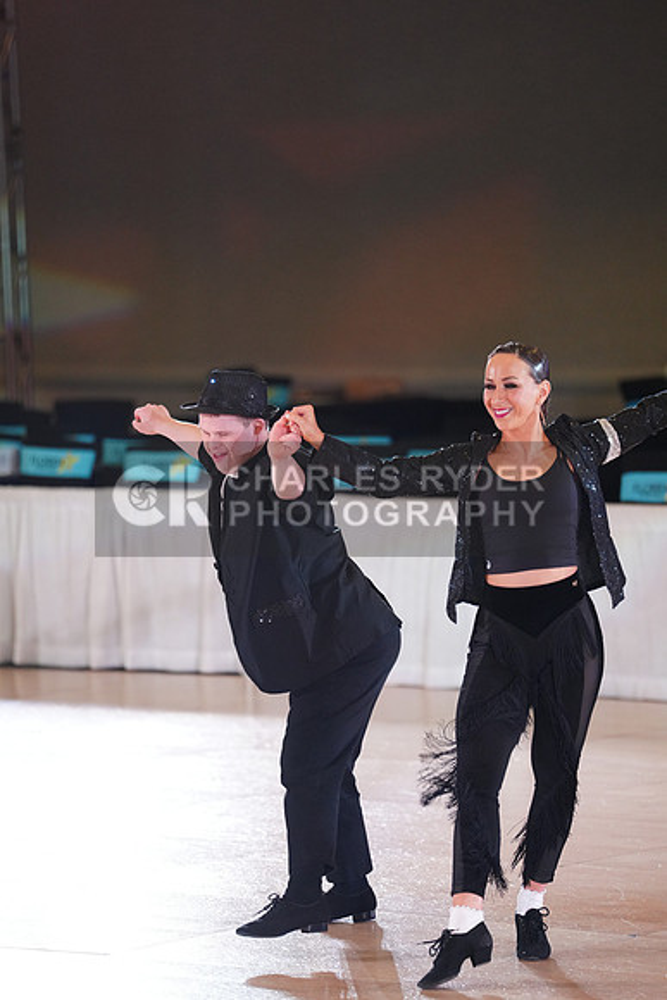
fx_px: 5555
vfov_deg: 10.3
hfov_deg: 6.9
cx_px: 334
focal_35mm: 200
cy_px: 500
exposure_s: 1/500
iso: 2500
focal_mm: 200
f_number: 2.8
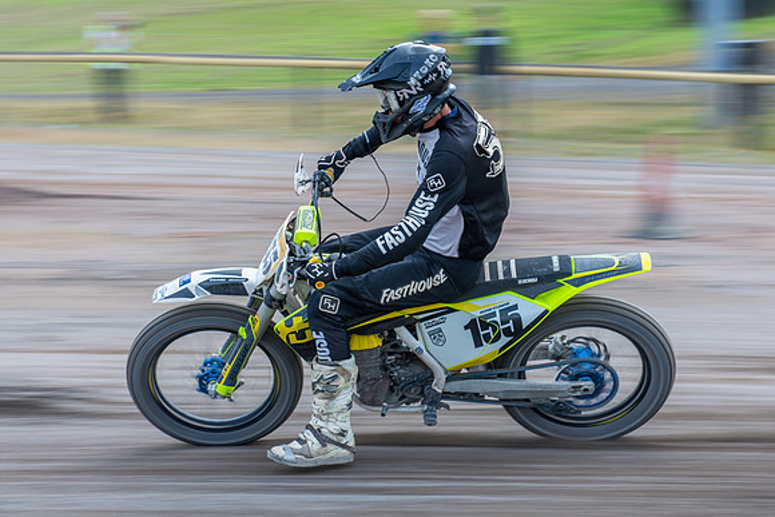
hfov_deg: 15.7
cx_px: 342
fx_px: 2802
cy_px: 285
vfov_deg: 10.5
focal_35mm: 130
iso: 160
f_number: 5.6
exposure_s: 1/160
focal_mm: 70
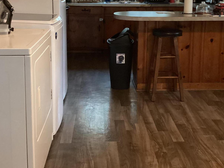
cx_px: 111
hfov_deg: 37.5
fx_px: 330
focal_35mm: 51
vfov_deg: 28.0
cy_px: 34
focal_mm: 3.3
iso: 640
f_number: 2.4
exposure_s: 1/24
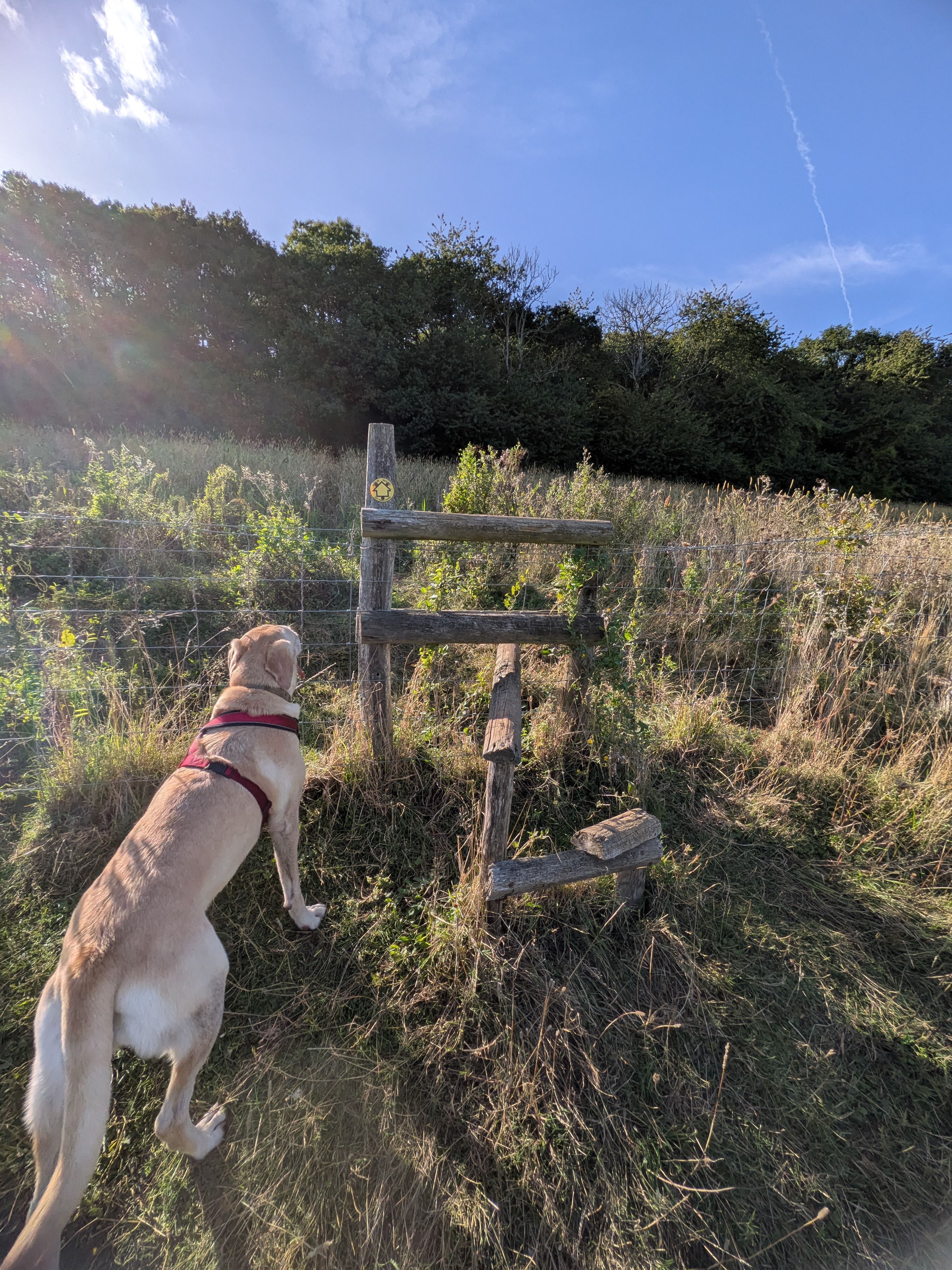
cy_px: 635
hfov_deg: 85.7
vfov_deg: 102.1
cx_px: 476
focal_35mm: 14
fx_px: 513
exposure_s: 1/1852
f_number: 2.2
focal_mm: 1.85
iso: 49
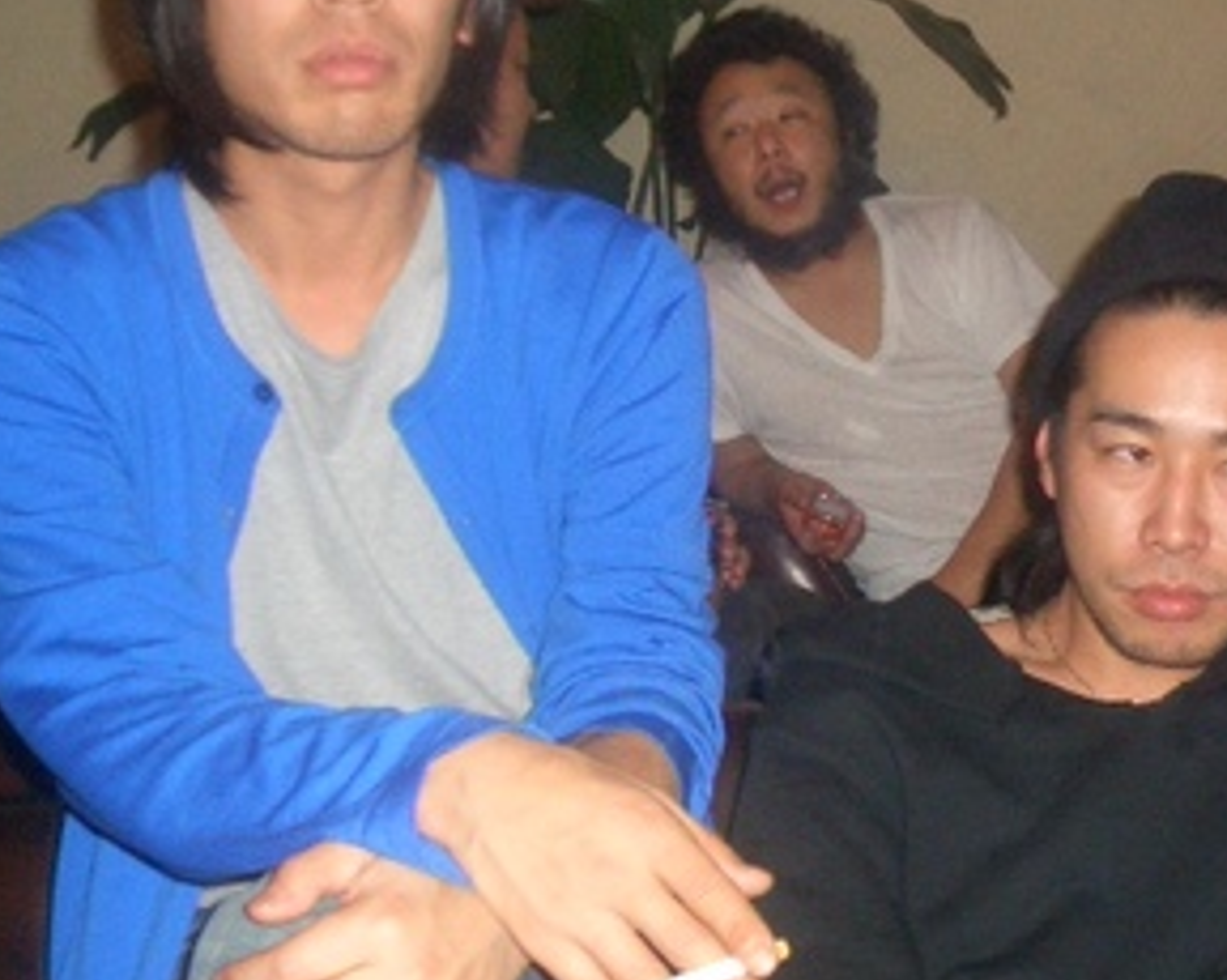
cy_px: 518
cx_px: 792
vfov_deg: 25.0
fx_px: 2214
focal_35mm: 61
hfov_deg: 30.8
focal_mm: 4.8
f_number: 4
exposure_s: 1/40
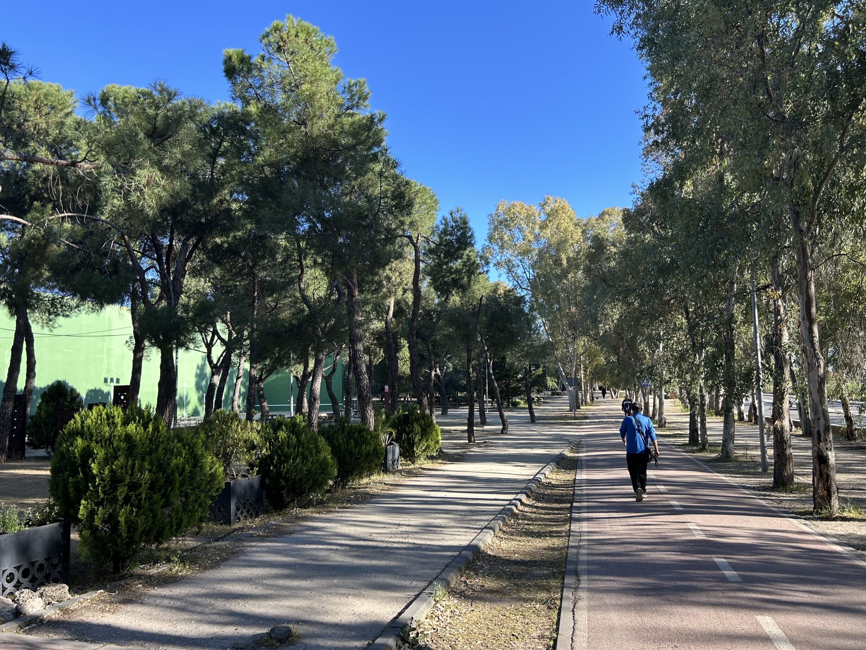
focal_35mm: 27
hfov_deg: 65.3
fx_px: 676
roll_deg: +1.1
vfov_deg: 51.4
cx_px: 428
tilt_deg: +4.9
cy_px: 327
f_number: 1.5
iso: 50
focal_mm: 5.7
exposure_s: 1/974
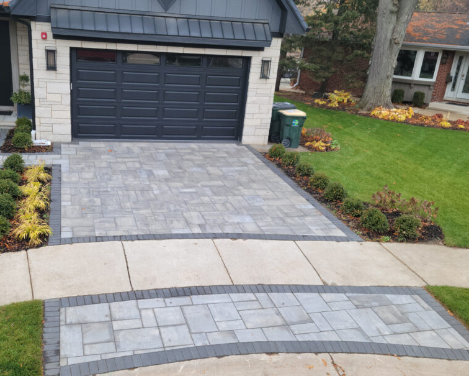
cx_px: 187
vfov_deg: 40.1
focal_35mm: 37
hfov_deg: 48.8
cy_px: 200
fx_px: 514
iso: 25
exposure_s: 1/120
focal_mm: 5.9
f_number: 2
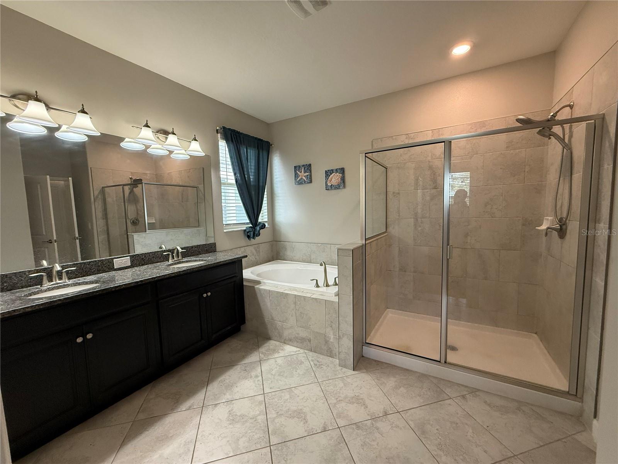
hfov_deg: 102.1
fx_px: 250
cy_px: 232
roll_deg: +1.2
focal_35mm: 14
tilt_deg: -4.3
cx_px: 309
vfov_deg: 85.7
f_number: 2.2
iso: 320
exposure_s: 1/120
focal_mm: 2.22
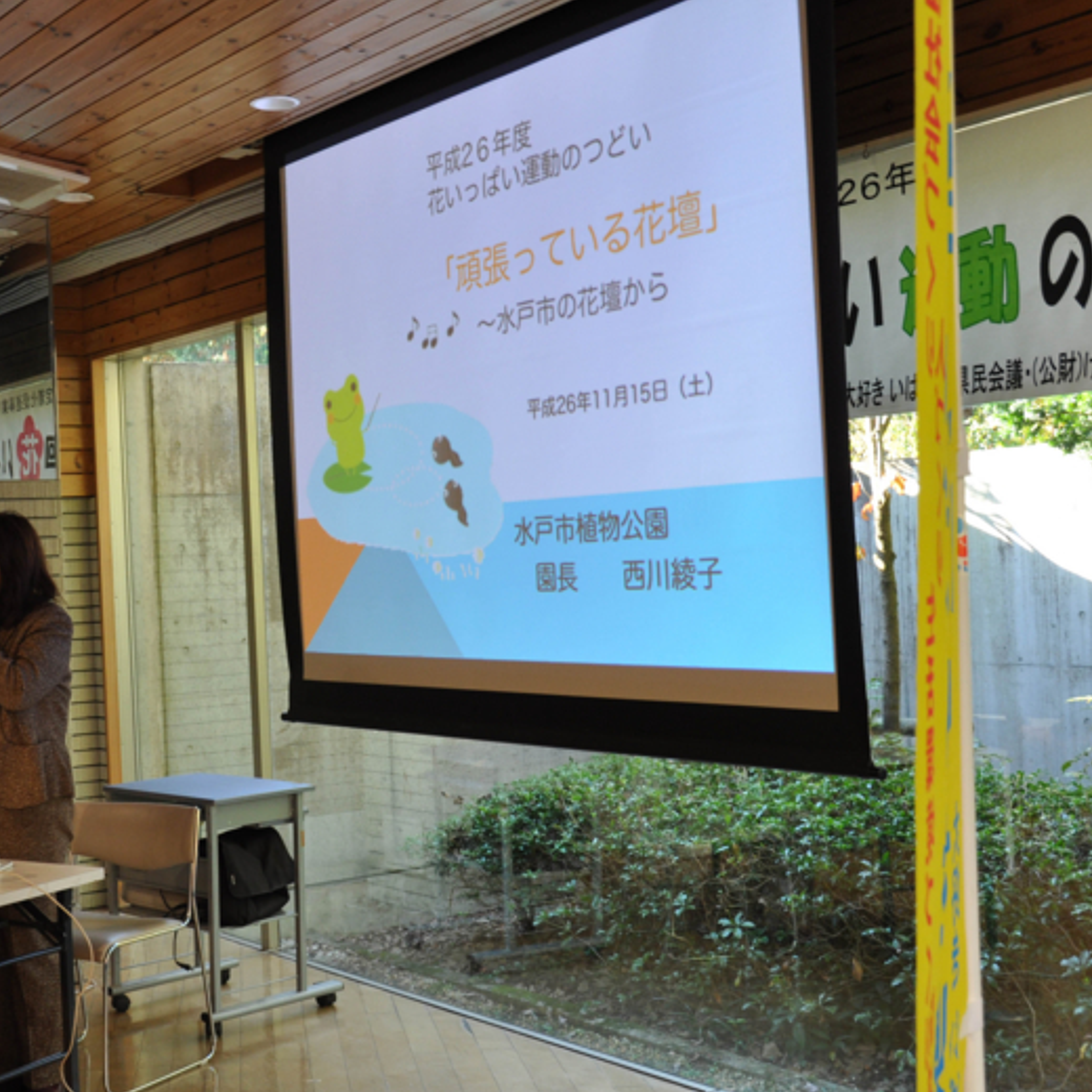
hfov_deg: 35.4
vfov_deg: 36.1
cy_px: 539
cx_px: 302
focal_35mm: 47
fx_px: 1677
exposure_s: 1/30
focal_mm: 24
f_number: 5.6
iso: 400
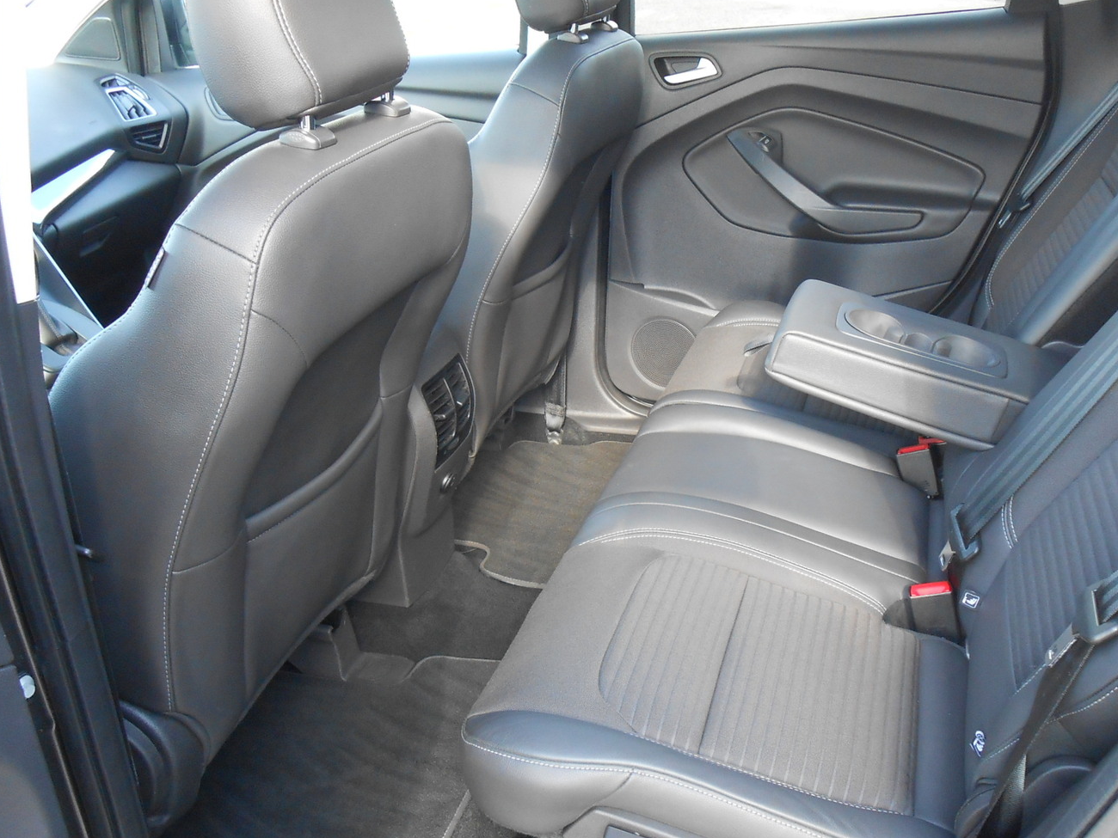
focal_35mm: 32
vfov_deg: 44.1
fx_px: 1034
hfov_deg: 56.7
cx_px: 609
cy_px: 471
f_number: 3.5
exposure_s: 1/30
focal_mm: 4.6
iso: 200
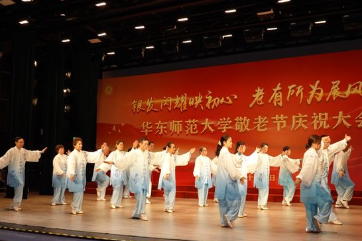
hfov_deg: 47.4
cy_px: 139
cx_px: 178
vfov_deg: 32.6
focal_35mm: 41
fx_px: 412
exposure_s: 1/40
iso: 400
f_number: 3.5
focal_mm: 11.76
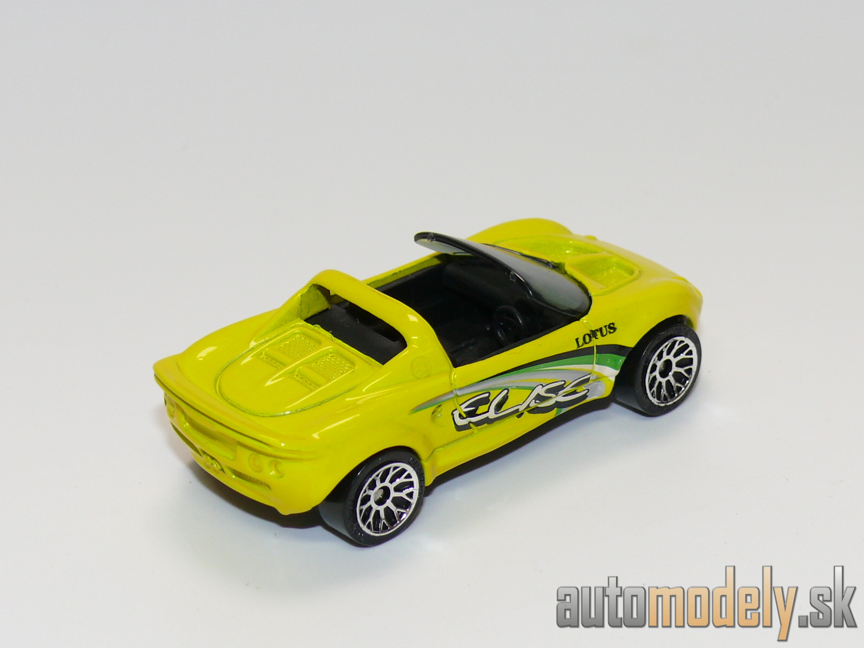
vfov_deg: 14.4
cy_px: 324
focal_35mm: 103
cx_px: 432
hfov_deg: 19.1
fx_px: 2571
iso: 100
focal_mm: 13.5
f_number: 4
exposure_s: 1/30
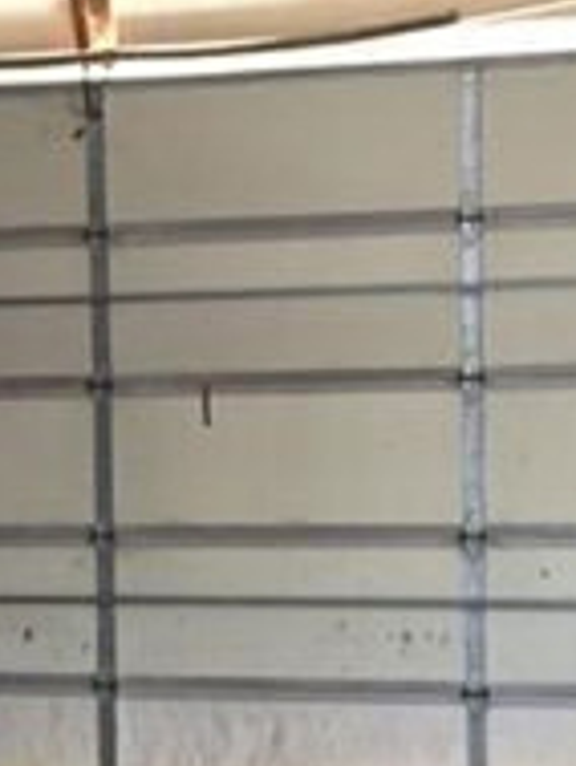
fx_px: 2172
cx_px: -276
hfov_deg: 14.2
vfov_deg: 20.0
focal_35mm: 98
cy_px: 454
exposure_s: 1/30
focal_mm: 4.15
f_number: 2.2
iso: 200
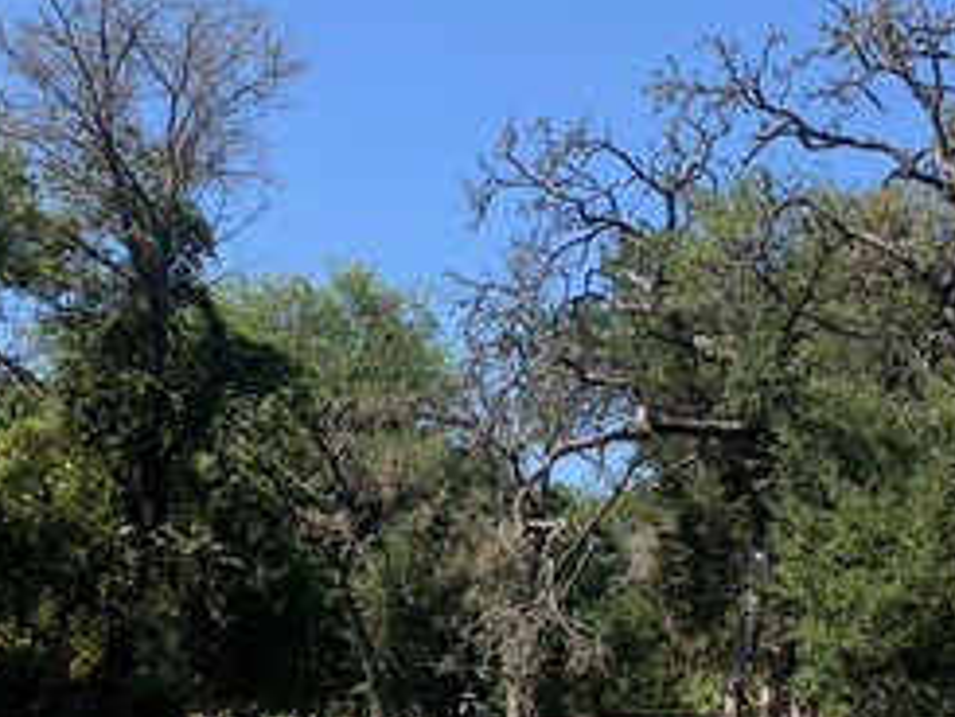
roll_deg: -3.5
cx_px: 538
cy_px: 397
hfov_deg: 28.5
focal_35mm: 68
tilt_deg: +12.9
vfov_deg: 21.6
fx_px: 1877
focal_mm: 4.25
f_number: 1.8
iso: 25
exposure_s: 1/1001
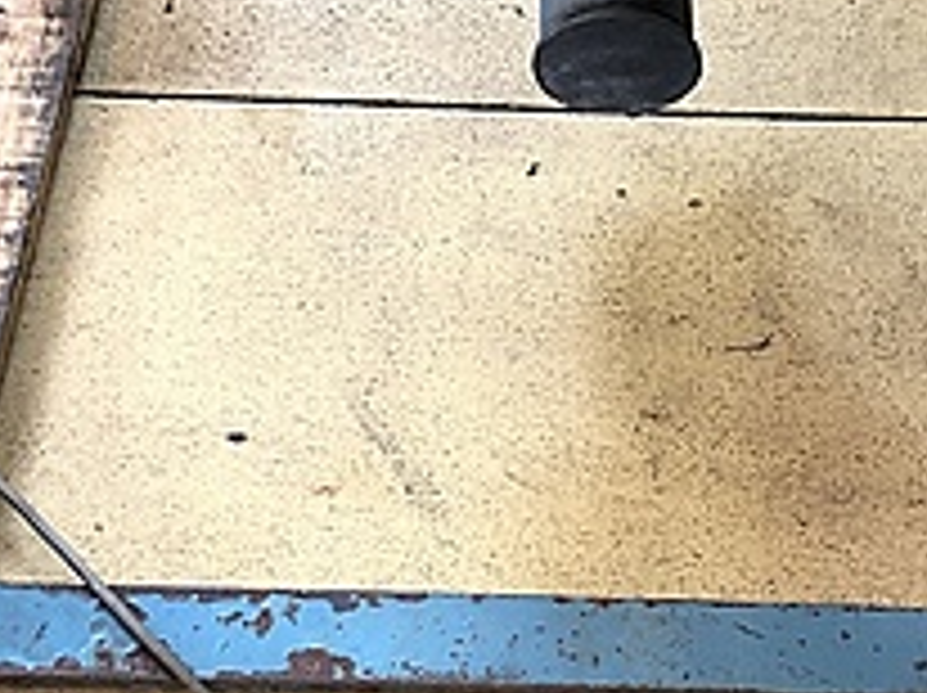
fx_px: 2327
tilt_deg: -58.6
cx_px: 576
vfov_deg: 16.9
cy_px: 288
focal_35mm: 87
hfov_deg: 22.5
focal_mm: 3.99
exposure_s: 1/4
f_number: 1.8
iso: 100
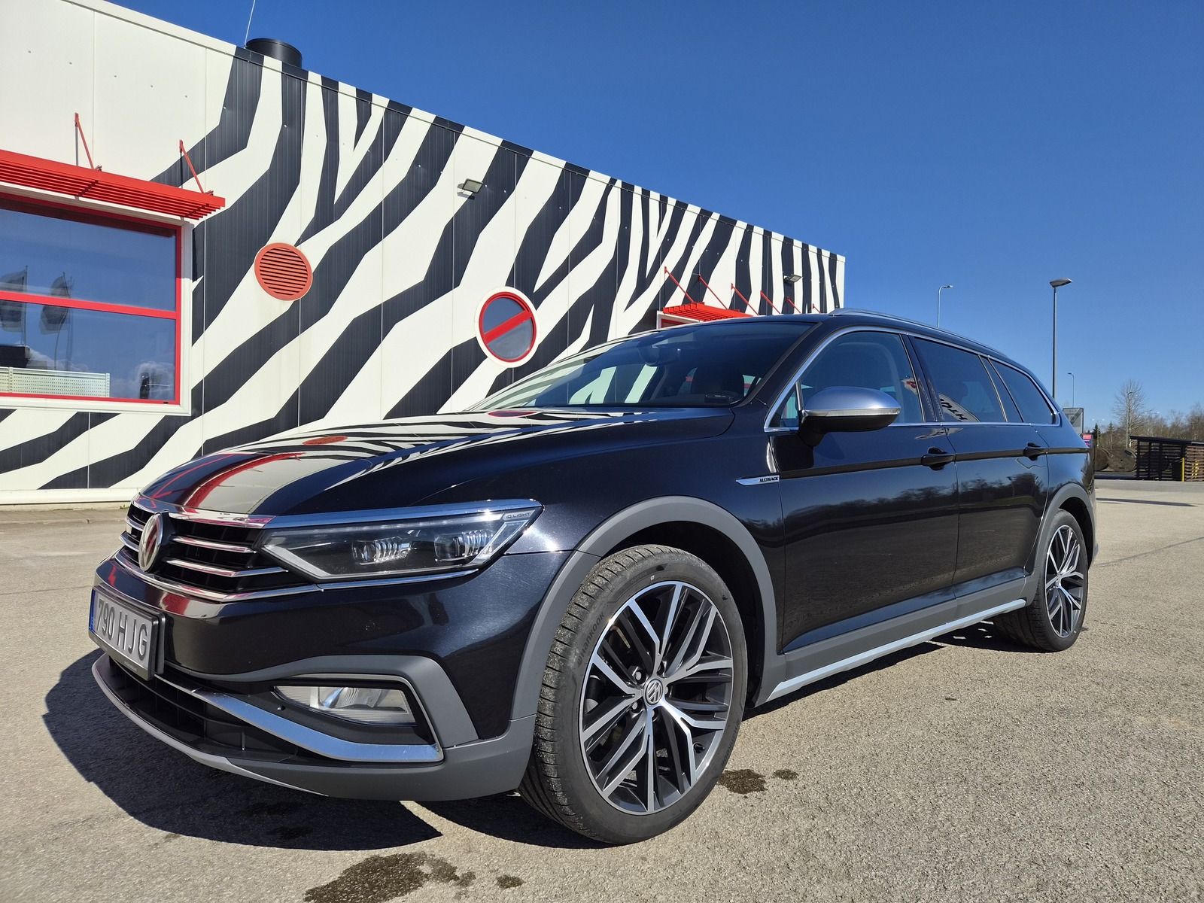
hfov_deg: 73.9
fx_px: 800
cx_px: 602
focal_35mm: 23
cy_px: 452
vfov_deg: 58.9
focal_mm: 5.4
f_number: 1.8
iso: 80
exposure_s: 1/7696
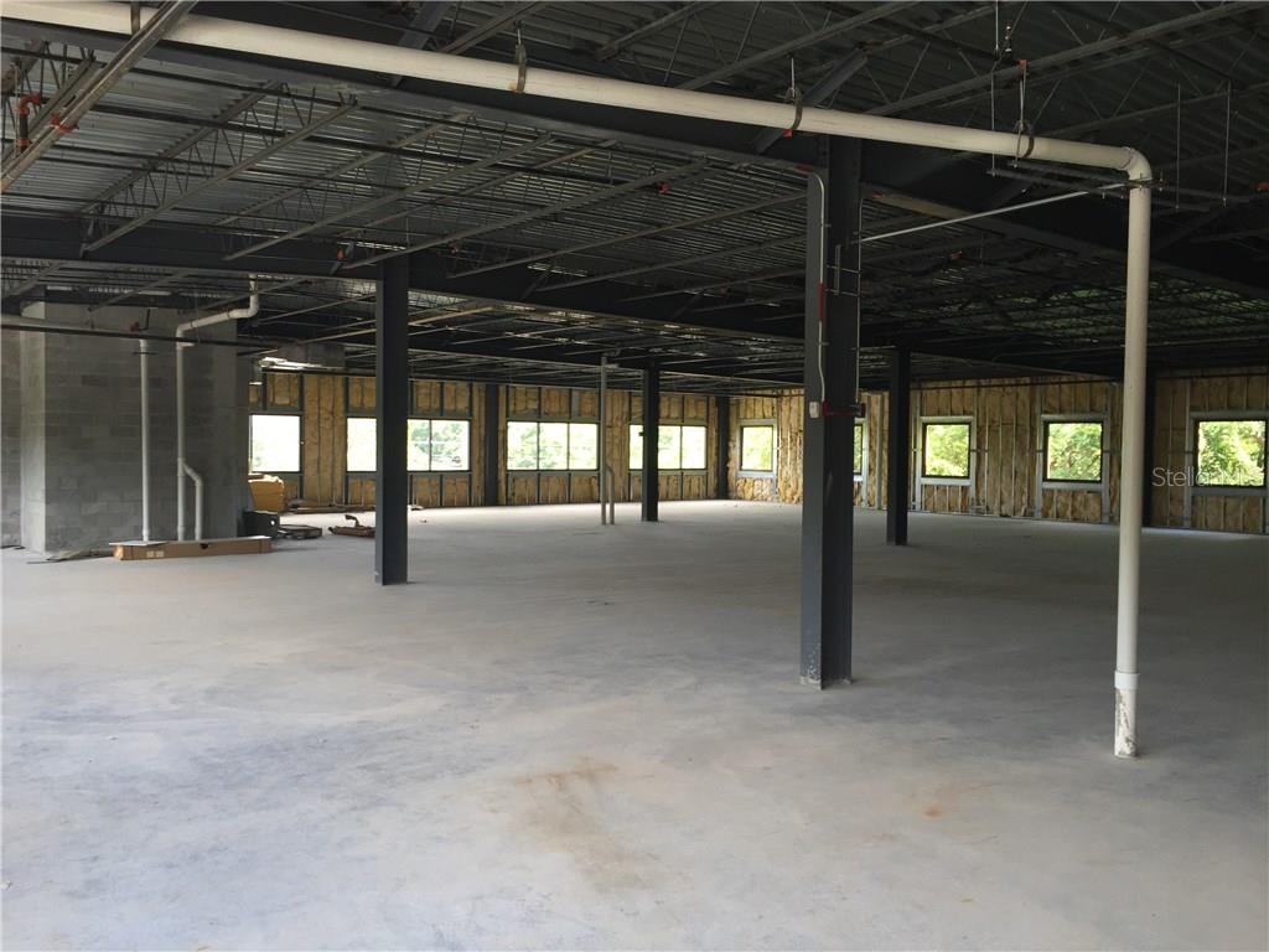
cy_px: 476
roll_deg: -1.1
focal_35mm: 29
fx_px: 1063
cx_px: 634
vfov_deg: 48.2
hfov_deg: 61.7
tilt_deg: -1.1
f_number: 2.2
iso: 40
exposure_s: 1/60
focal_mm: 4.15
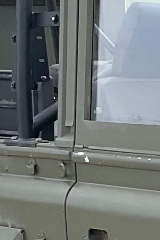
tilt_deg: -9.4
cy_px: 308
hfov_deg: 6.9
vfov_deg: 10.6
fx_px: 1259
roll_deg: +1.2
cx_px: 366
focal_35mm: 189
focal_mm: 3
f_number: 1.8
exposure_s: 1/412
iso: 16
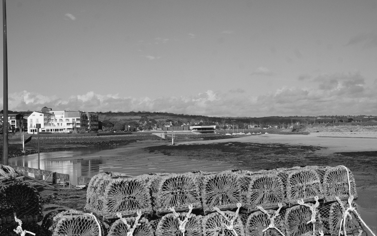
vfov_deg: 23.1
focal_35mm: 56
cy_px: 125
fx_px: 575
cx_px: 185
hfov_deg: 36.3
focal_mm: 36
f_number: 9
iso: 100
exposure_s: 1/320
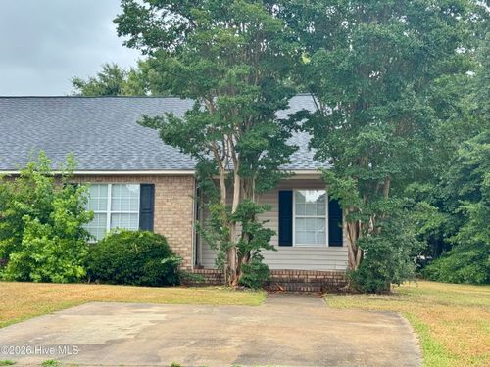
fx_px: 679
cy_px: 184
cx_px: 245
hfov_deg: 39.7
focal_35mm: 48
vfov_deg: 30.3
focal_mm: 6.76
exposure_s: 1/865
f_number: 1.78
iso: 64
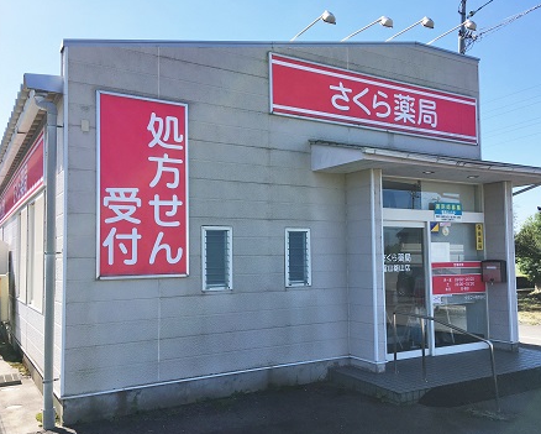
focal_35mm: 31
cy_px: 218
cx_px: 278
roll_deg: +0.0
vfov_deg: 47.2
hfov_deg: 57.1
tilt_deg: +1.5
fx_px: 497
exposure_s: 1/1068
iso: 25
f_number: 2.2
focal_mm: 4.15
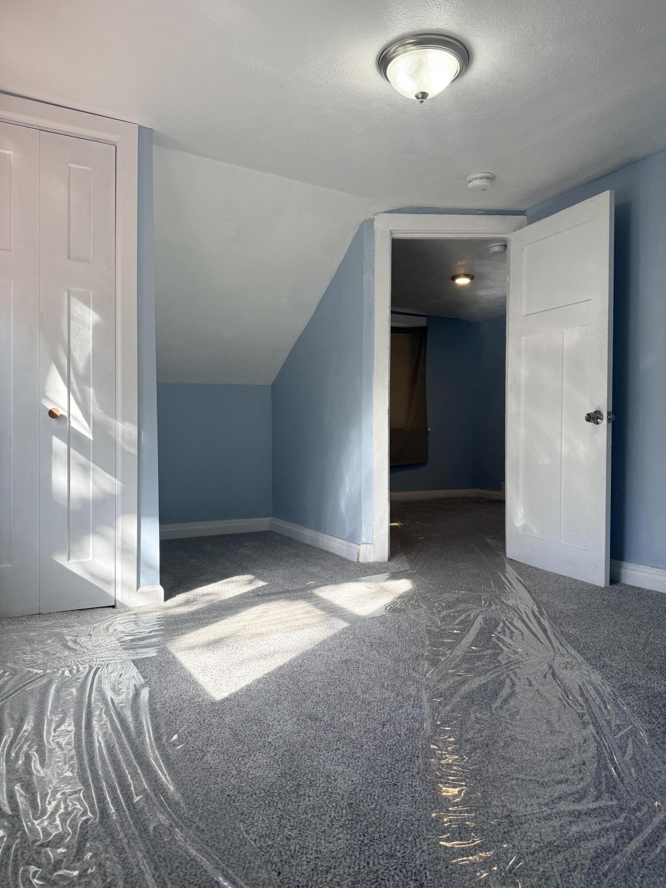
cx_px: 333
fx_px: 616
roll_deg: +0.7
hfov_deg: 56.8
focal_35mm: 24
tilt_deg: +0.7
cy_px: 444
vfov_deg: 71.6
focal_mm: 6.76
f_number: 1.78
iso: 100
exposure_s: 1/275
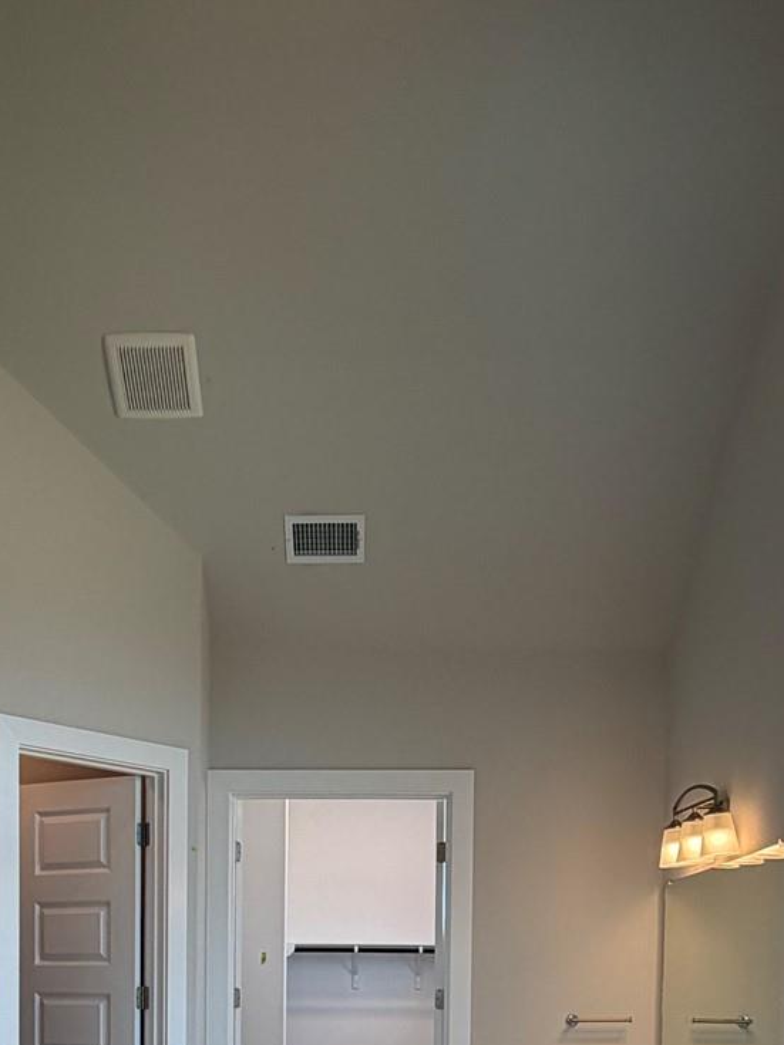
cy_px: 1044
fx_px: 1178
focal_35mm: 39
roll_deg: +0.6
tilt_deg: -3.7
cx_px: 329
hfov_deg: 36.7
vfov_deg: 41.6
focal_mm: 2.22
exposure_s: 1/120
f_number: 2.2
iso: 50
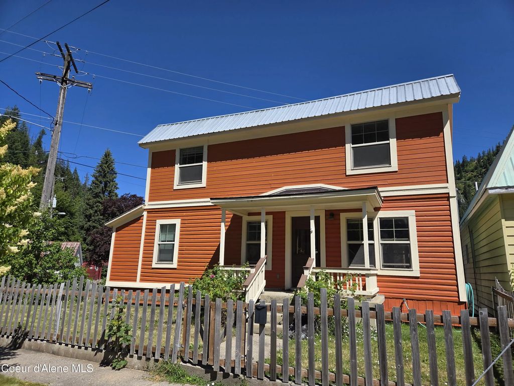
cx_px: 257
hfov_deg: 73.9
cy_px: 193
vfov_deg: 58.9
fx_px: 342
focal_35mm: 23
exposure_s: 1/5862
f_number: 1.8
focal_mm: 5.4
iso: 80
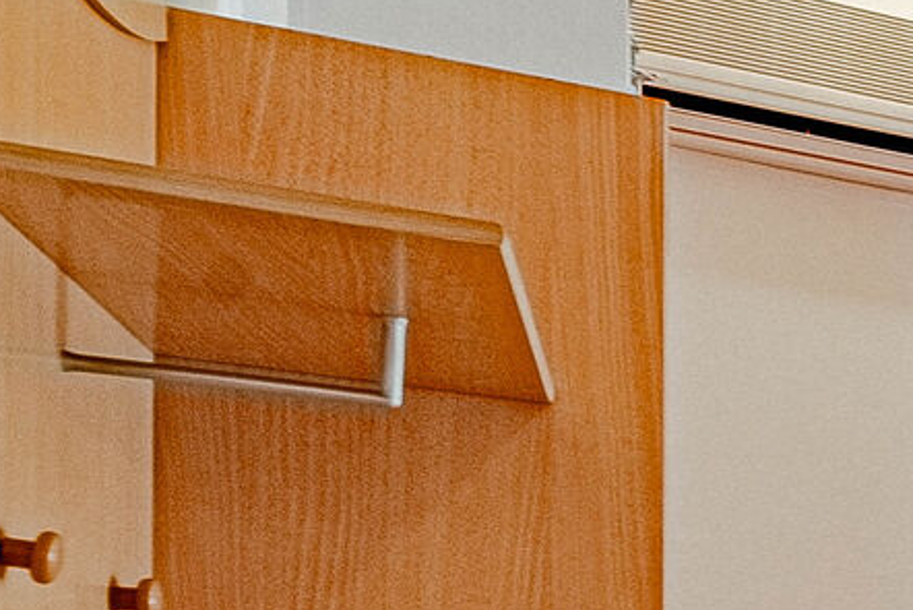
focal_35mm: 76
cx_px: 2235
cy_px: 849
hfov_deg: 14.8
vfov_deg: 16.7
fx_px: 1928
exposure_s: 1/200
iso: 400
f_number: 8
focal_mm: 12
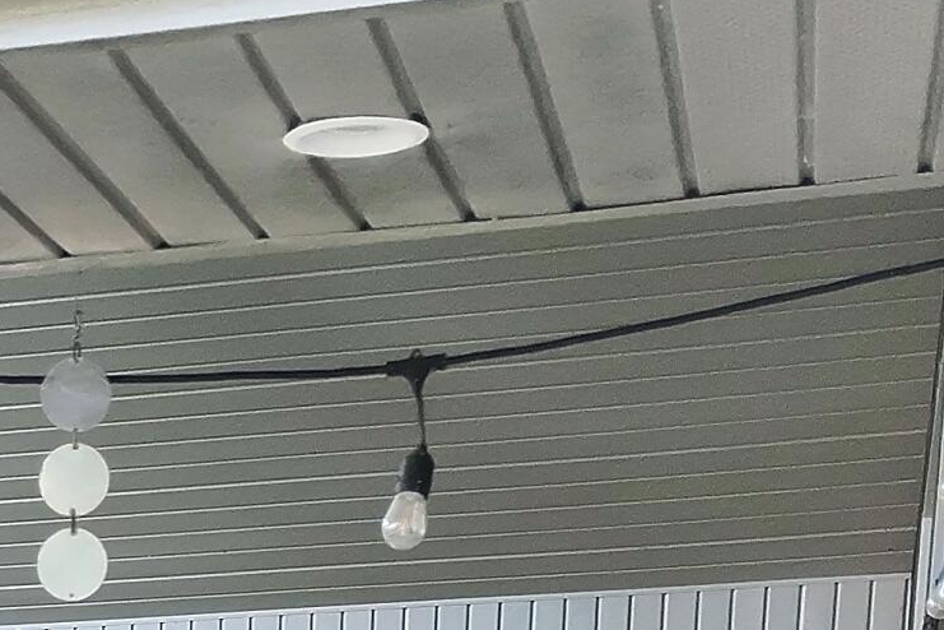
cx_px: -191
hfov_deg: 19.1
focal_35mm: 101
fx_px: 2648
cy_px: 1408
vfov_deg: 11.6
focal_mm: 6.7
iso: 250
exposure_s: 1/160
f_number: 1.7
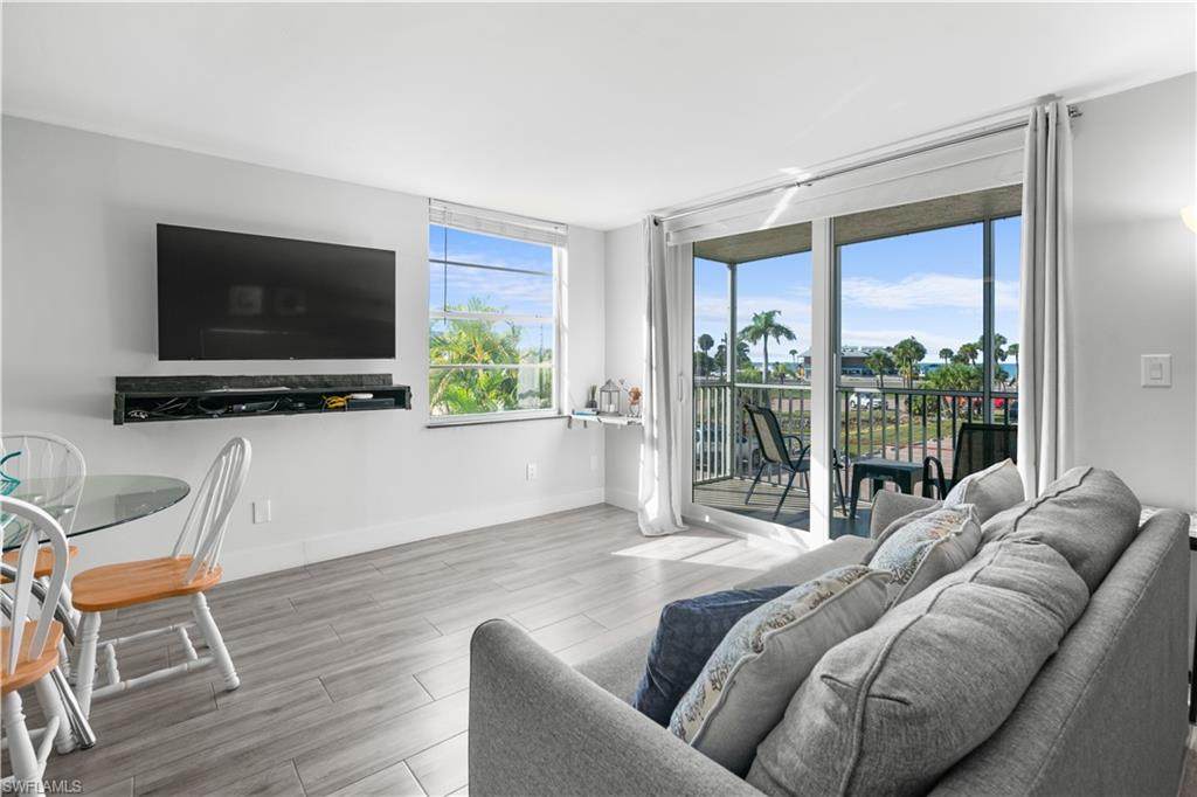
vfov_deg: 73.7
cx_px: 598
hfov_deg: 96.8
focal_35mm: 16
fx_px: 532
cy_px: 398
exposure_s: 1/13
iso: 100
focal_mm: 16
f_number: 8
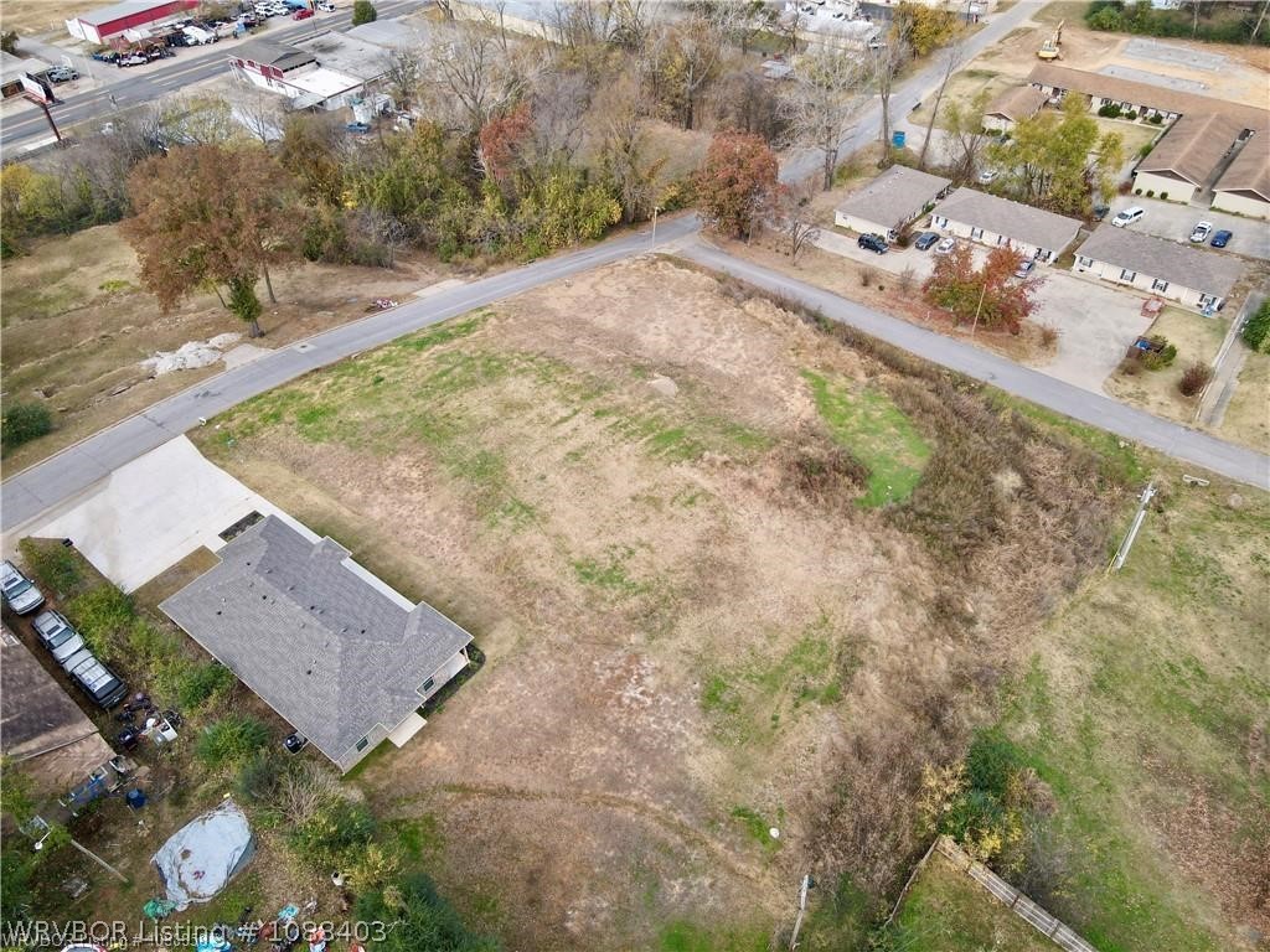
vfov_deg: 56.8
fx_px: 881
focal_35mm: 24
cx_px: 635
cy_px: 476
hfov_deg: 71.6
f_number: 2.8
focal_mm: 4.5
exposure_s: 1/15
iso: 100
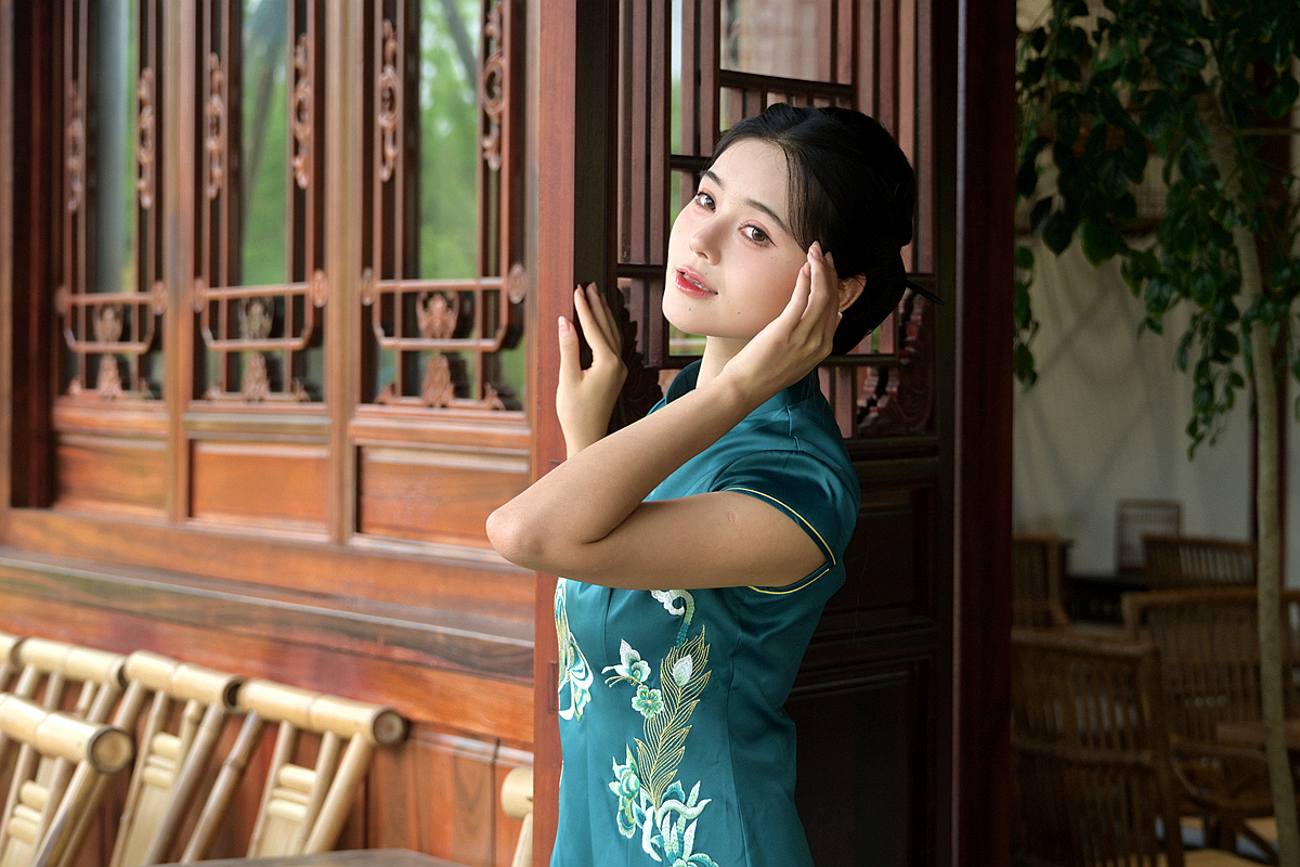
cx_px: 650
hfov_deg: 22.9
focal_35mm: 89
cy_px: 434
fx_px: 3214
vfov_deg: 15.4
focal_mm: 89
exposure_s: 1/100
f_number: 6.3
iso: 160
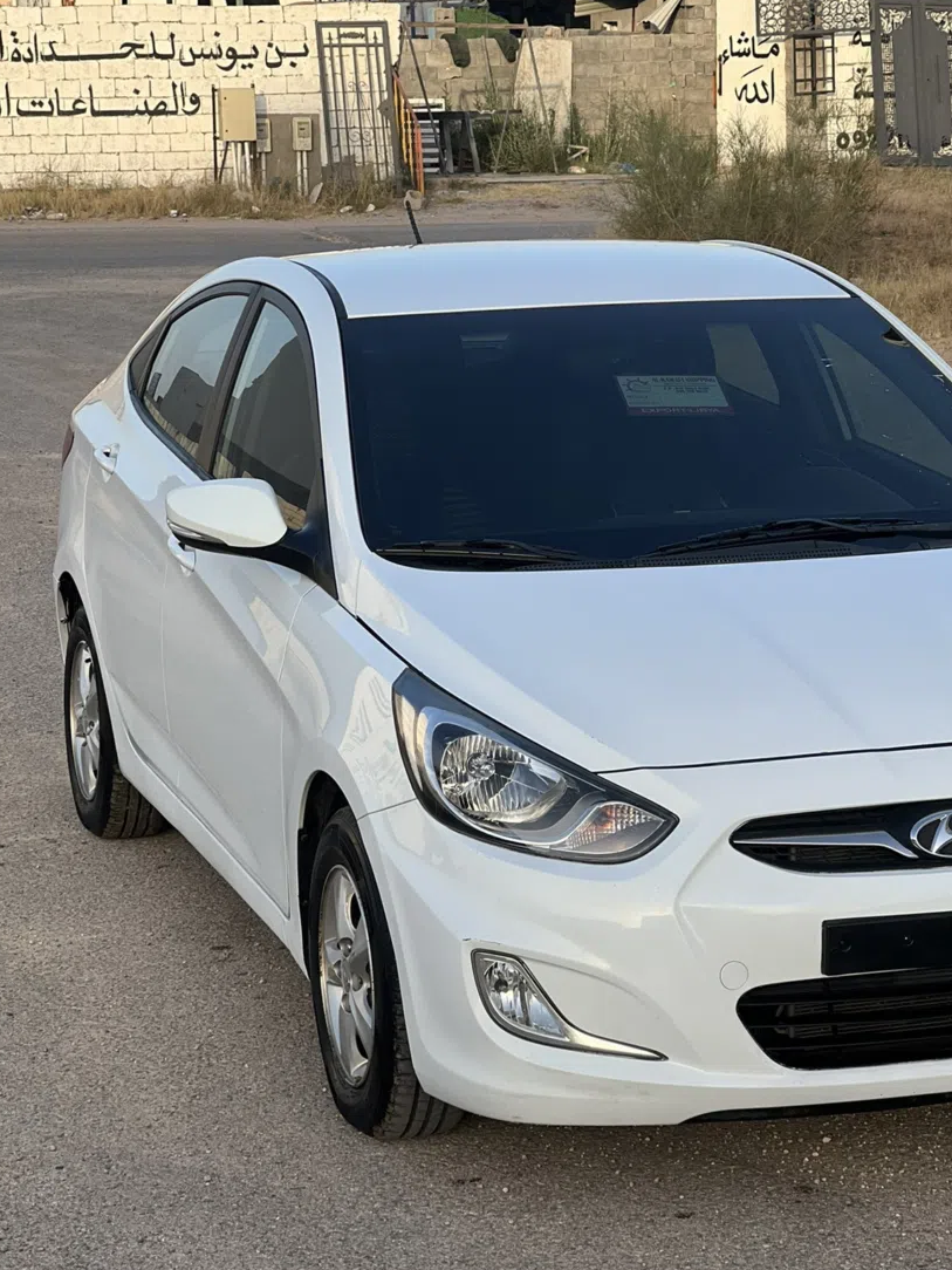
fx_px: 3557
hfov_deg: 15.2
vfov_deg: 20.2
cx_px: 570
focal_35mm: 97
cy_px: 680
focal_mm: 9
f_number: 2.8
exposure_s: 1/216
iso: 25
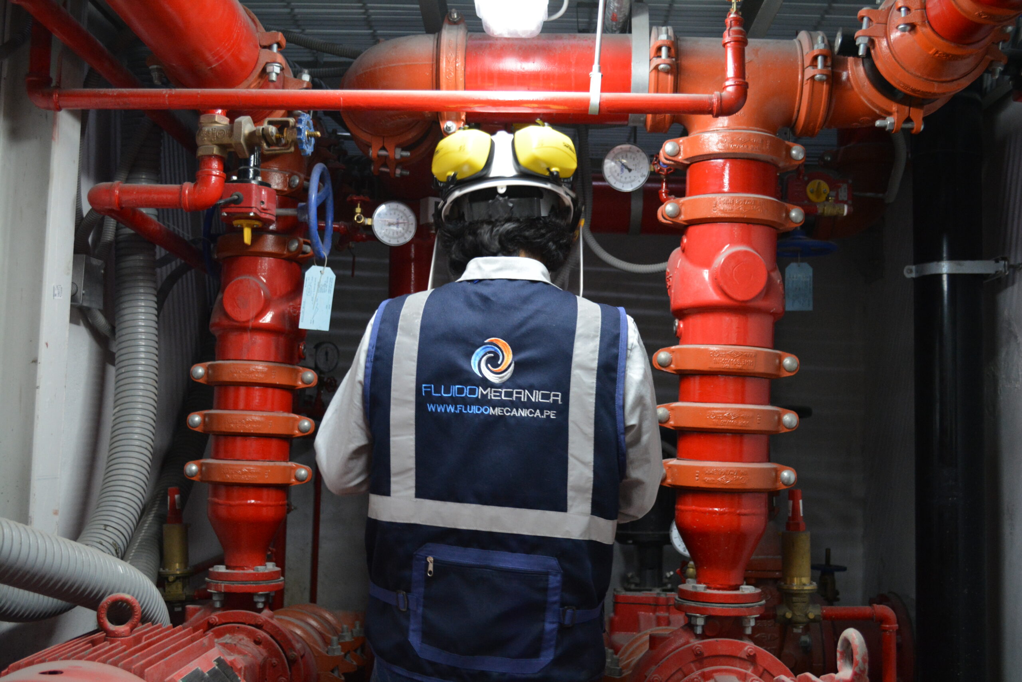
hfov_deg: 46.4
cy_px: 341
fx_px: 1192
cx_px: 511
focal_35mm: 42
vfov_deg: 31.9
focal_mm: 28
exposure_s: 1/30
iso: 1800
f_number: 4.5
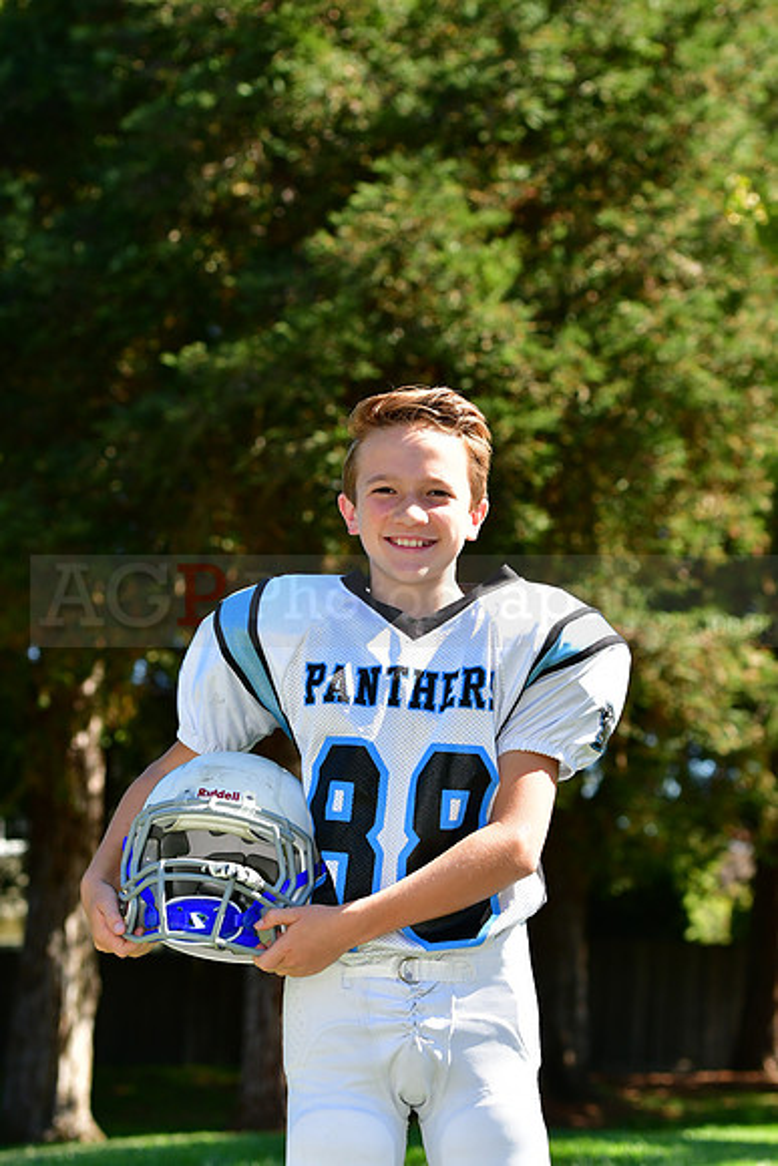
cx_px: 389
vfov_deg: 19.5
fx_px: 3401
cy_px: 583
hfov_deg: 13.0
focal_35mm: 105
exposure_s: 1/1000
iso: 400
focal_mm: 70
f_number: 4.5
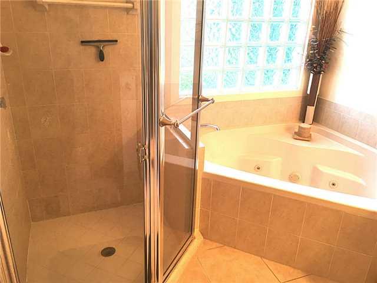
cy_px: 142
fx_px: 316
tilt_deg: -21.8
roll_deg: -1.6
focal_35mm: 29
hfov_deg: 61.7
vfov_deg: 48.2
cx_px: 188
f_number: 2.2
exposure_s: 1/15
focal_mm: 4.15
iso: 25
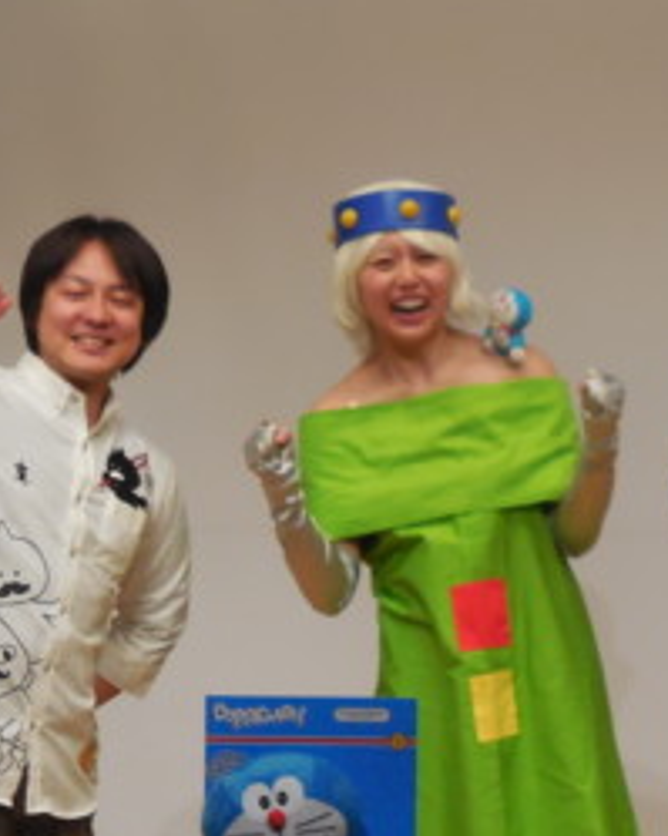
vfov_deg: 6.9
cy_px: 539
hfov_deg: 5.5
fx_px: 6924
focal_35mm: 280
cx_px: 779
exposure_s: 1/60
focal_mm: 23.4
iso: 320
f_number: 5.3
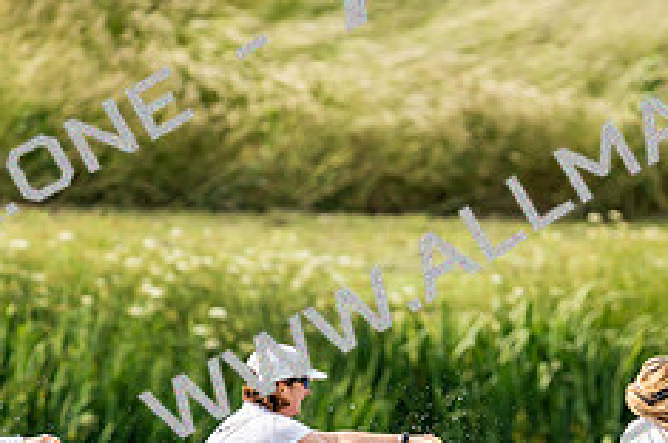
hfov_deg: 1.6
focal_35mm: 1323
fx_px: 24515
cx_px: 492
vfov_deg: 1.0
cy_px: 447
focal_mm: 535
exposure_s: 1/2000
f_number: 6.3
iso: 500
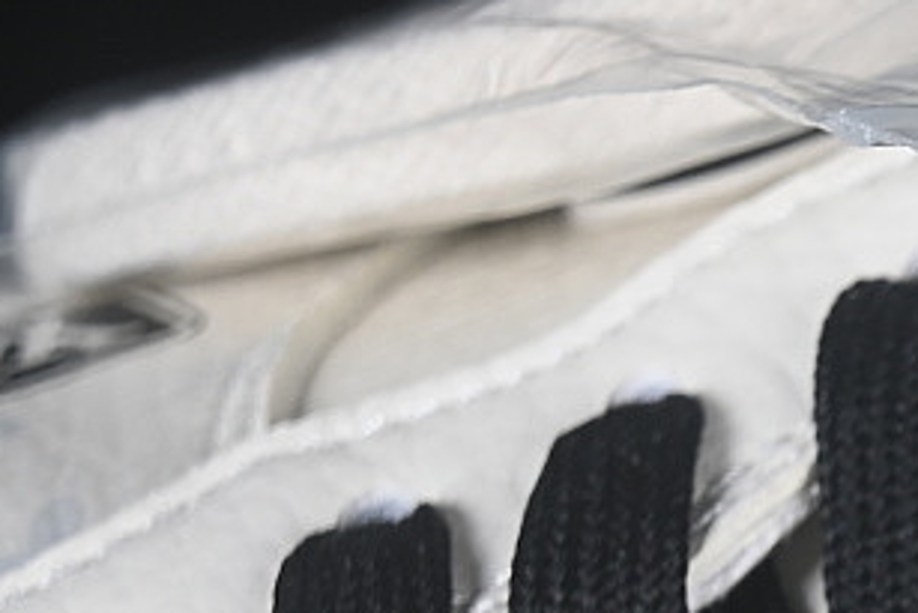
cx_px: 1594
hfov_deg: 7.6
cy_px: 777
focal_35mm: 264
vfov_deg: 5.2
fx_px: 6735
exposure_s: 1/80
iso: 160
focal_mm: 50
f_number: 7.1
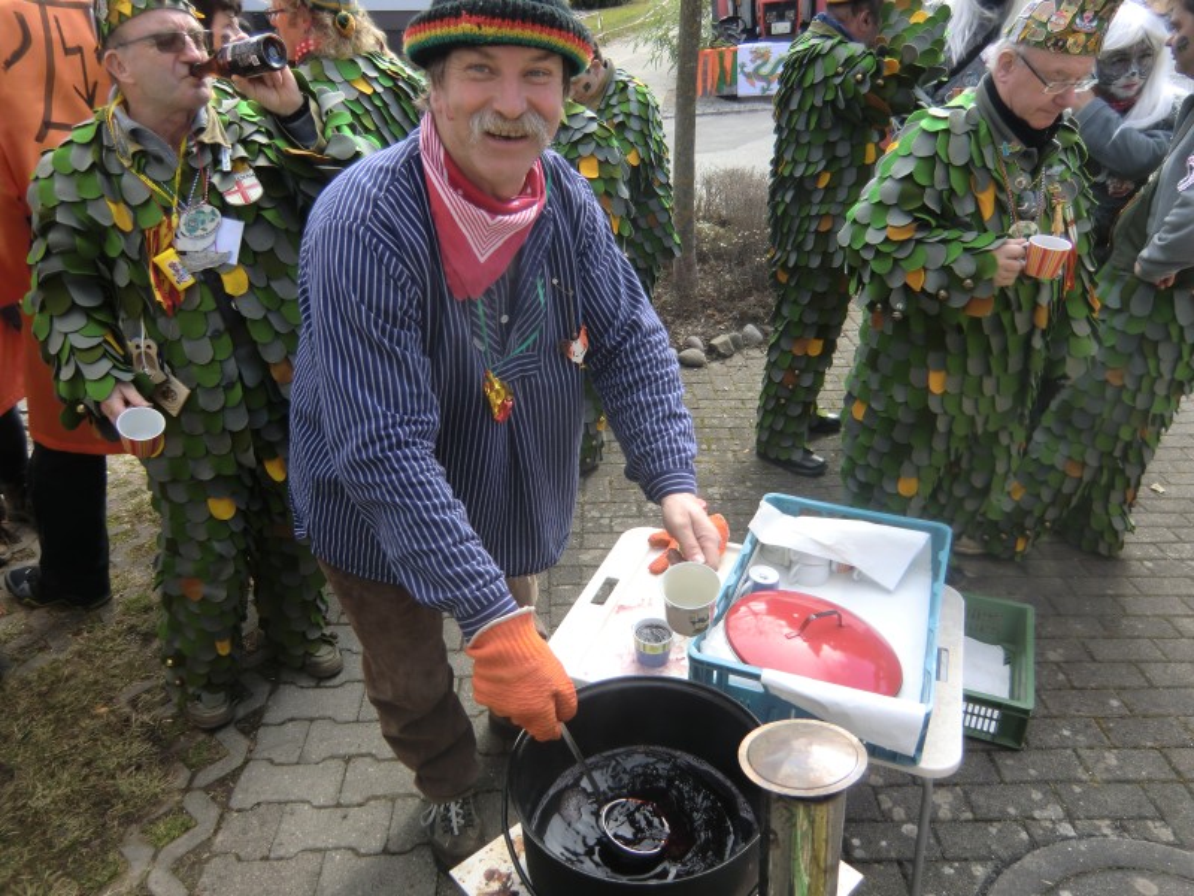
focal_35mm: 24
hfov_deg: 71.6
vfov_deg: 56.8
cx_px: 597
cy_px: 448
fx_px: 828
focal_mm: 4.3
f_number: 3.2
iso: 64
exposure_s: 1/160
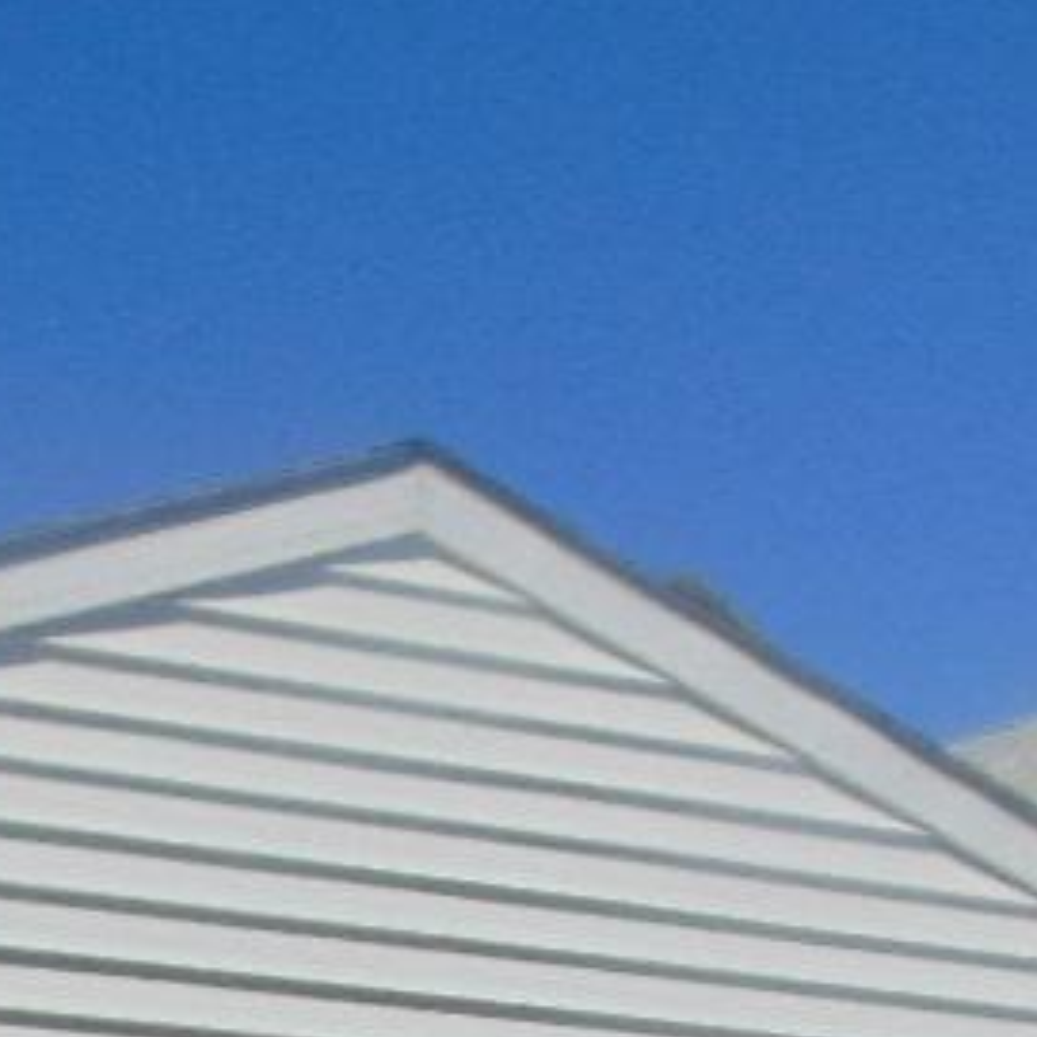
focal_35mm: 117
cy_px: 1552
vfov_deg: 14.0
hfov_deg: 14.6
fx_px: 3965
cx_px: -53
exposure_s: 1/320
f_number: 7.7
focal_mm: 4.5
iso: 80
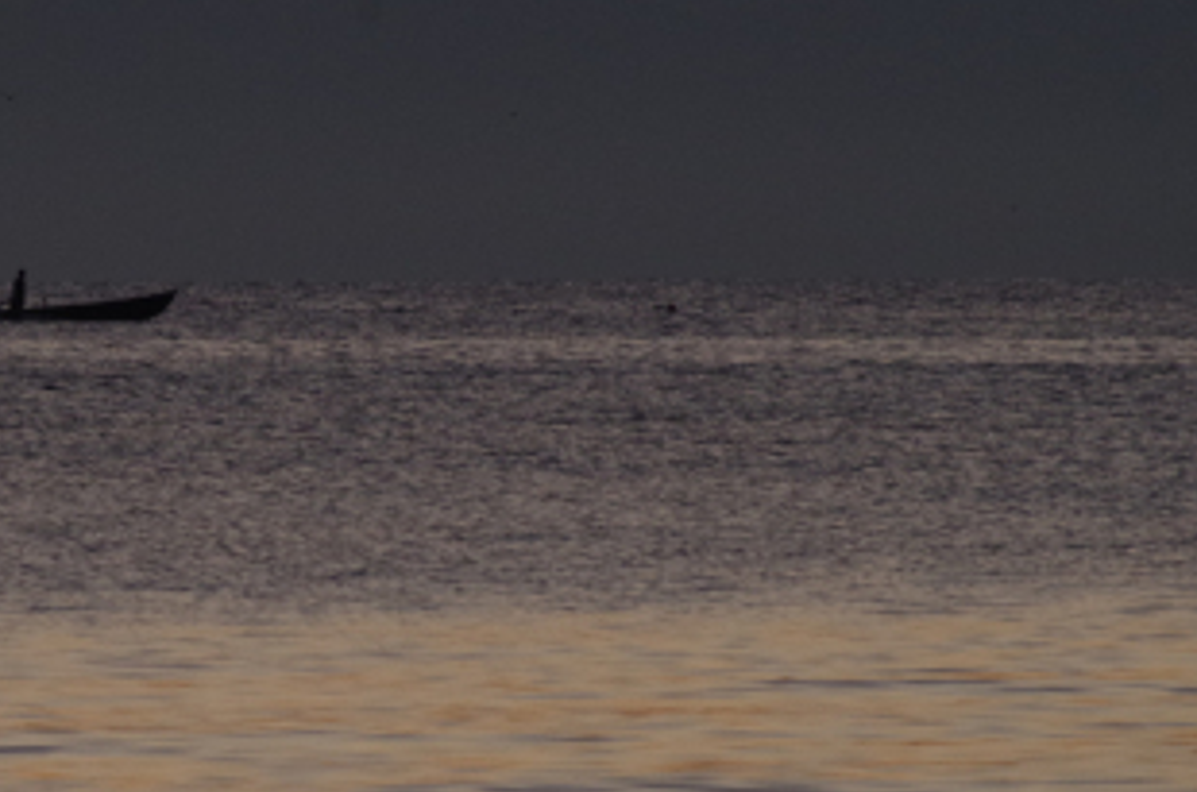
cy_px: 377
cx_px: 85
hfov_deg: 3.6
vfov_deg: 2.4
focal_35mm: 581
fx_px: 19269
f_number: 8
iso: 1600
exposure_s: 1/250
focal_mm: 200
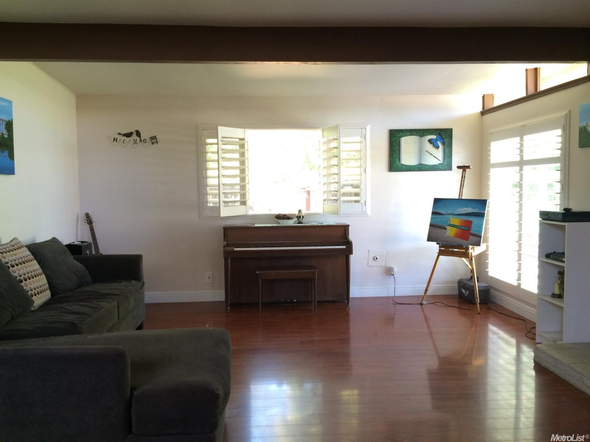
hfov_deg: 61.7
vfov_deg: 48.2
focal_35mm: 29
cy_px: 221
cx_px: 295
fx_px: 494
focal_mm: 4.15
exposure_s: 1/30
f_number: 2.2
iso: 100
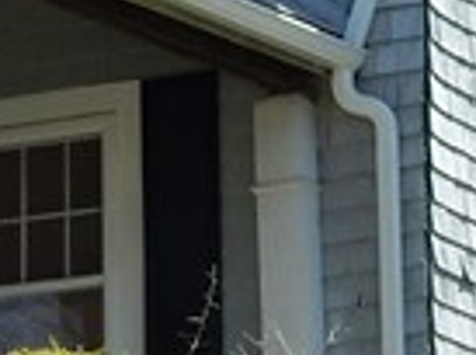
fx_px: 3703
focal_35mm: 270
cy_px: 24
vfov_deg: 5.5
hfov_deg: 7.3
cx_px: -52
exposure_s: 1/500
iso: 125
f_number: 4
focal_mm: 6.4
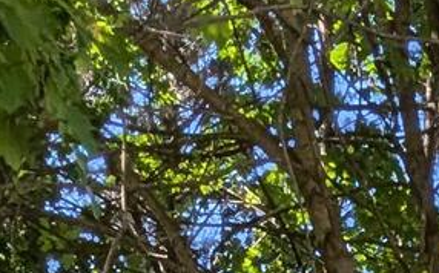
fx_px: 1087
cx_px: 554
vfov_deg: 10.1
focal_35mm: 91
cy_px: 850
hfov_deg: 21.0
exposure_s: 1/1393
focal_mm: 2.02
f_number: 1.7
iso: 53
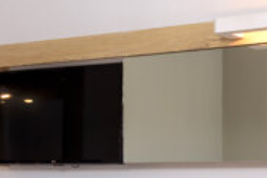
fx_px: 623
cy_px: 232
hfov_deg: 23.0
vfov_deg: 15.5
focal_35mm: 84
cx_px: 282
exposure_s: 1/25
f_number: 9
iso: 250
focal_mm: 19
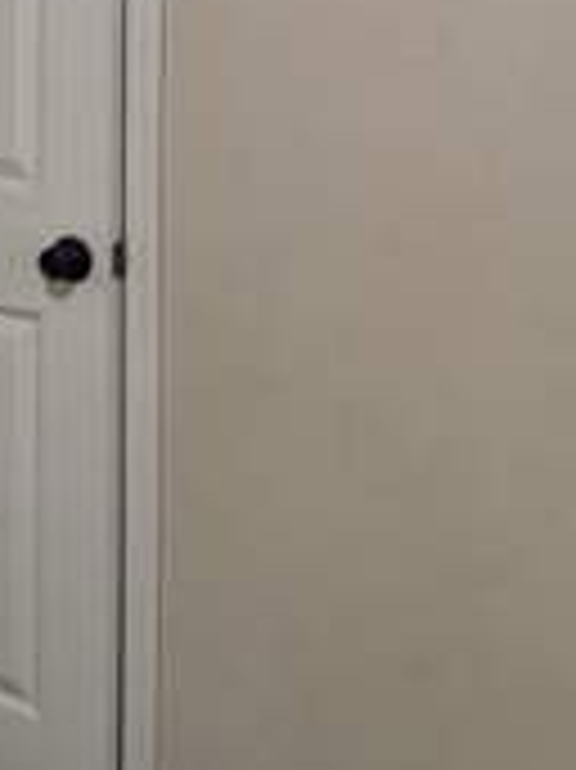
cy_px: 5
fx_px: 1999
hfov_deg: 14.3
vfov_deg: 21.1
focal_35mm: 90
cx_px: -500
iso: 250
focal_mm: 6.76
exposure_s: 1/60
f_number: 1.78
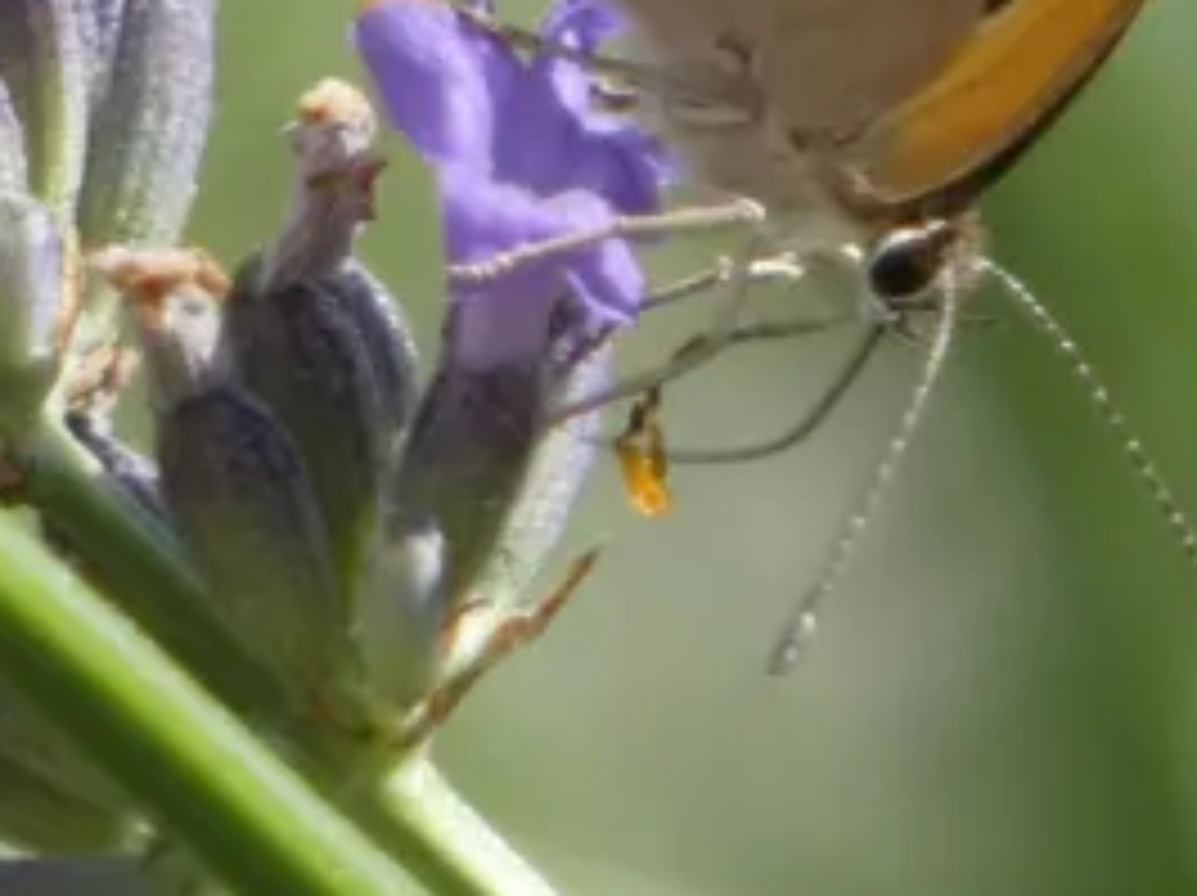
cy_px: -50
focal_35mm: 1776
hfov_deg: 1.1
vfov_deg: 0.8
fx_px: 61358
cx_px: 603
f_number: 5.6
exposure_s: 1/160
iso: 80
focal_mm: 132.1
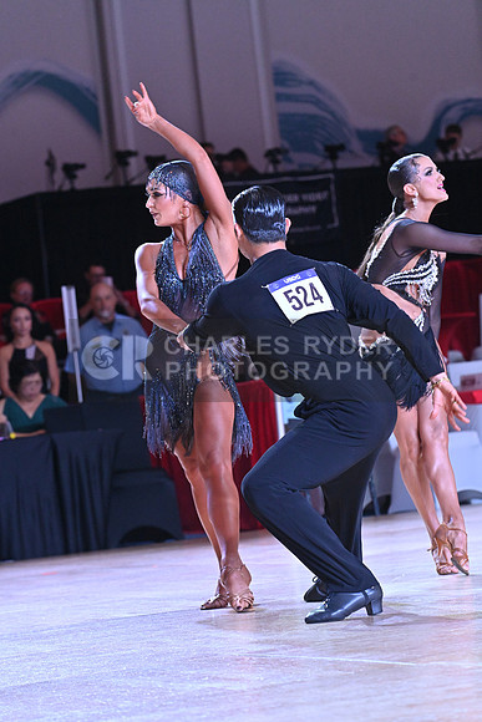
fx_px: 3111
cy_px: 361
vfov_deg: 13.2
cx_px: 241
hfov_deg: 8.9
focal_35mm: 155
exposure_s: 1/400
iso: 4000
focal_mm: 155
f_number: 5.6
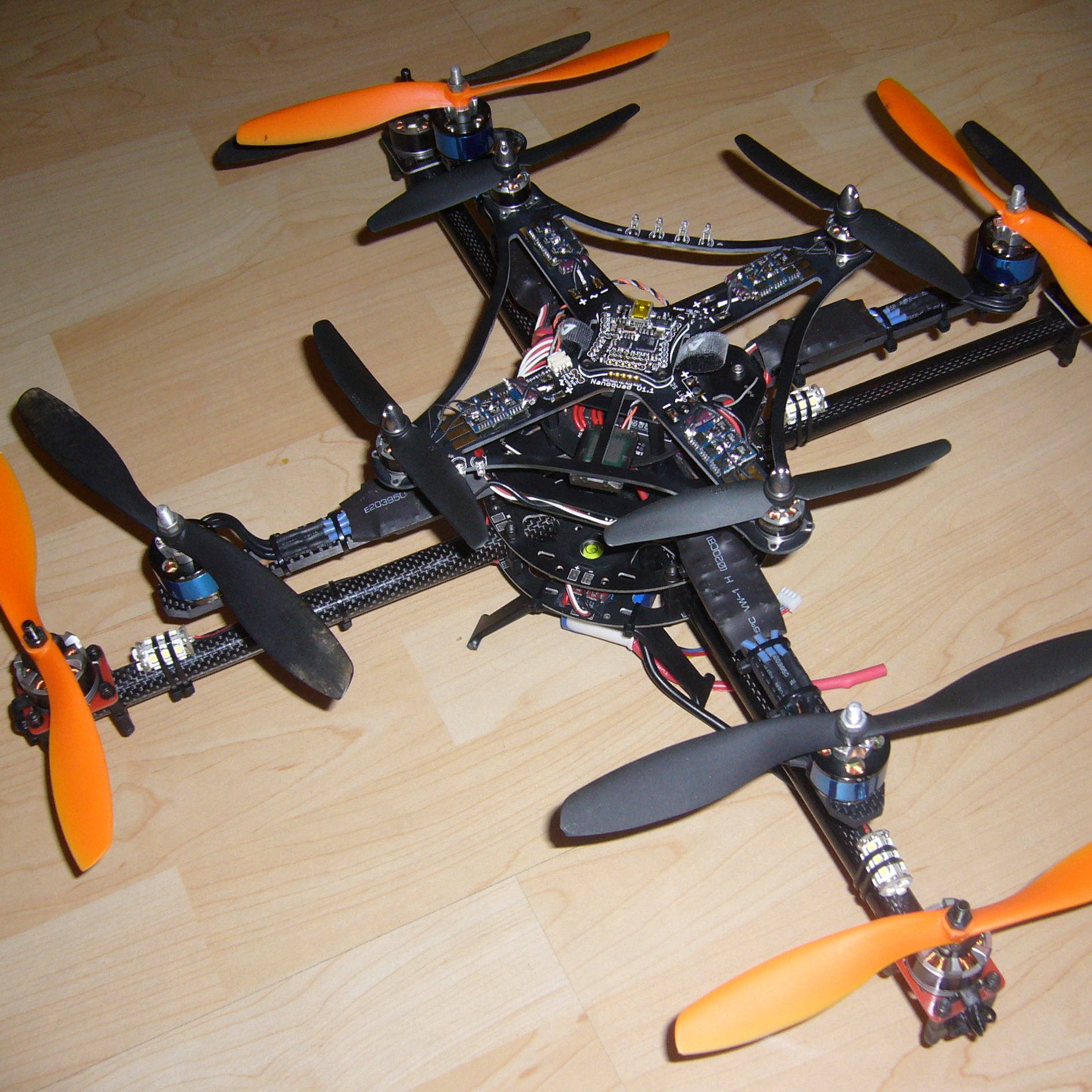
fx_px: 1499
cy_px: 555
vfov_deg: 40.0
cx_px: 620
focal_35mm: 42
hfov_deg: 39.9
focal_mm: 5.8
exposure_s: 1/60
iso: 100
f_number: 2.8
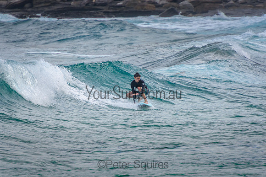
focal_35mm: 600
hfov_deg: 3.4
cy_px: 88
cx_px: 133
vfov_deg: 2.3
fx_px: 4434
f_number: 5.6
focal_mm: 400
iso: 320
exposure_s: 1/1000
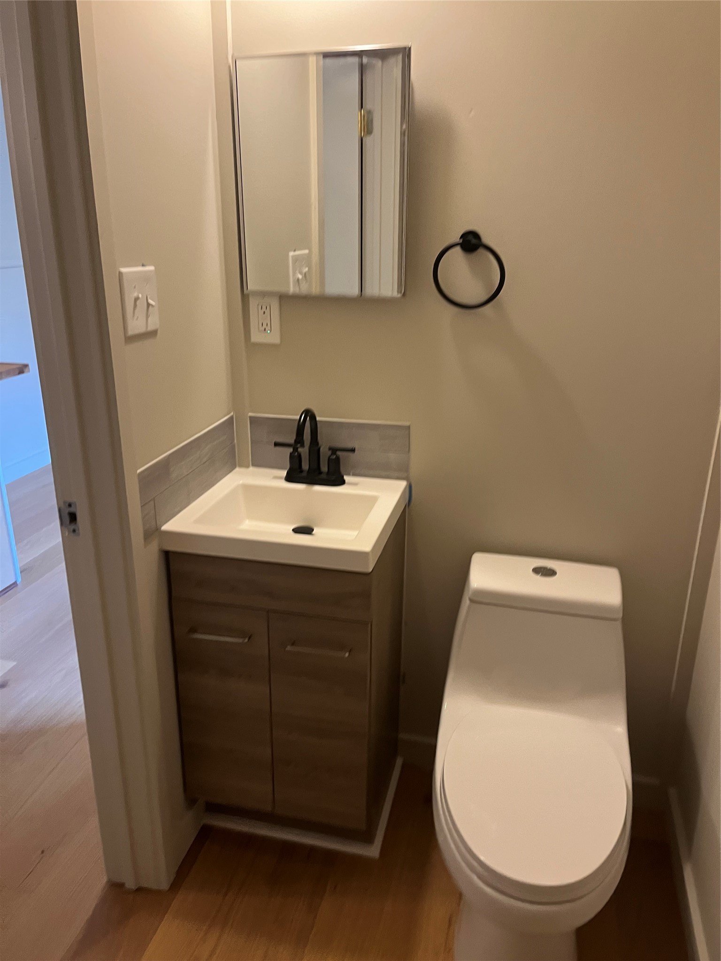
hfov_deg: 53.1
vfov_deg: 67.3
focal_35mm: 26
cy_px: 480
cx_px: 360
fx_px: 722
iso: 250
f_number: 1.6
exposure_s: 1/60
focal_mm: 5.1
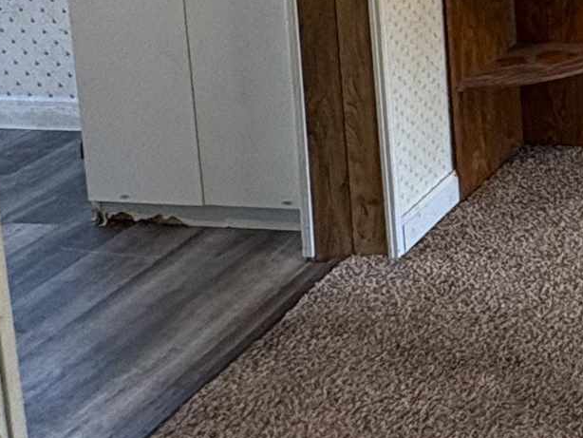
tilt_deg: -9.0
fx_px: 1179
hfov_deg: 21.7
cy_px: -203
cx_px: 942
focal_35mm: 70
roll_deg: -0.2
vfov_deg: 18.7
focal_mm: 2.22
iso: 200
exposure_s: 1/60
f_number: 2.2
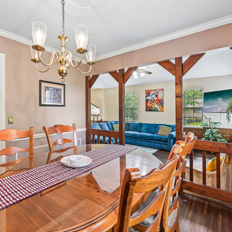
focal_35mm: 19
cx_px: 94
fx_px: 144
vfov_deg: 77.6
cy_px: 111
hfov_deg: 76.9
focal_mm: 14
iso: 400
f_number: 8
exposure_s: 1/8
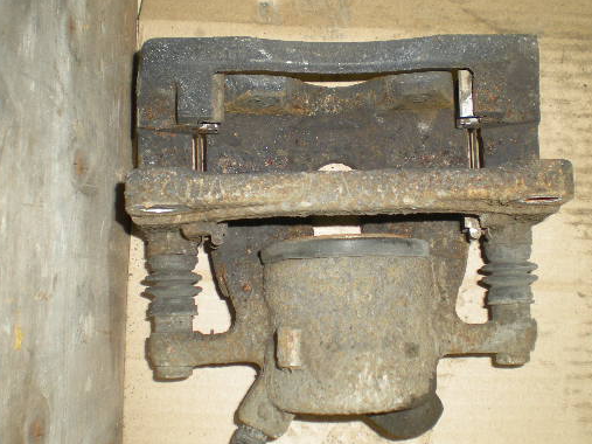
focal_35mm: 48
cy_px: 221
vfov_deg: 30.3
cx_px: 339
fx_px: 821
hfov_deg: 39.6
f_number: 3.1
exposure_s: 1/60
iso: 76
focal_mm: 6.3
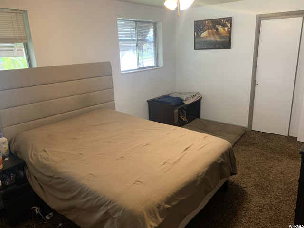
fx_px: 228
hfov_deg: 67.3
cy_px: 114
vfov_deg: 53.1
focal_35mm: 26
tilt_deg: -16.3
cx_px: 152
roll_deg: +2.1
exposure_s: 1/60
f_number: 1.8
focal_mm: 4.25
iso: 320
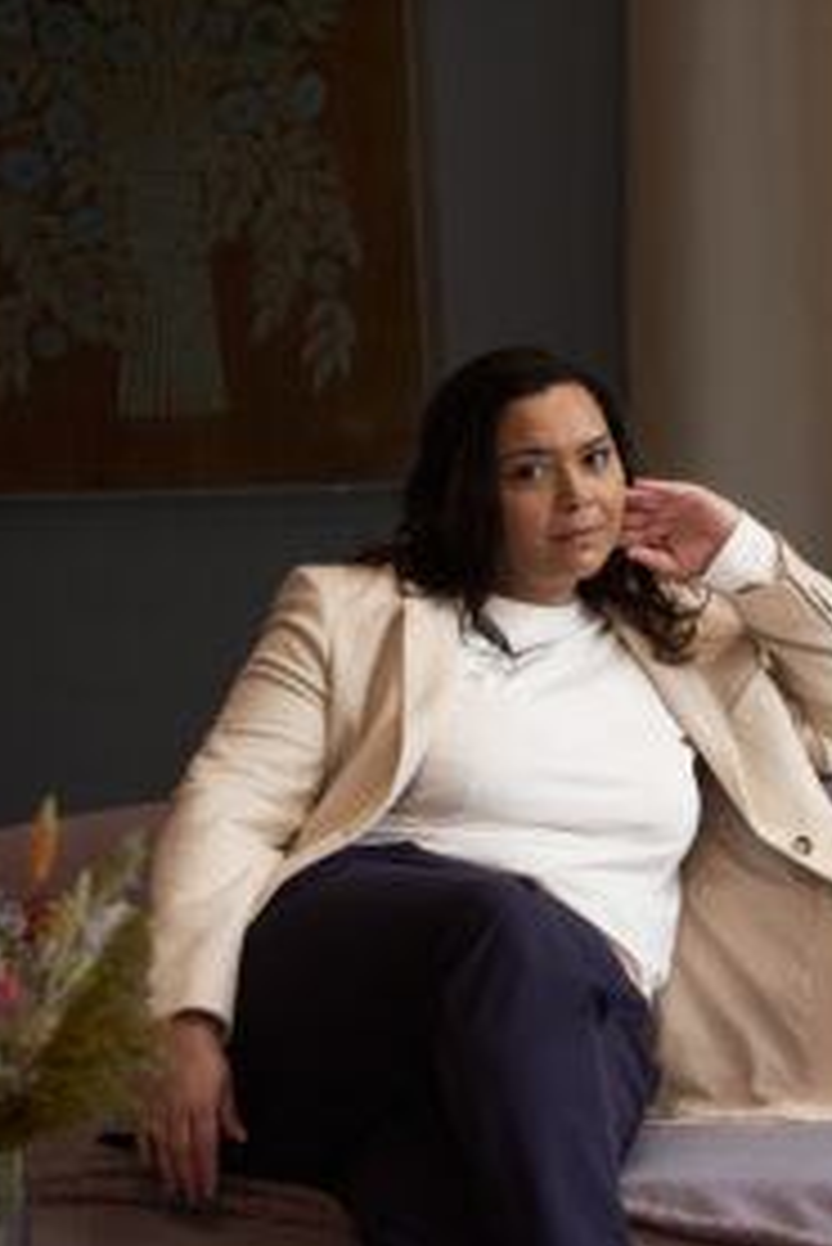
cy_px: 621
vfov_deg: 12.9
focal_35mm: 159
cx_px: 688
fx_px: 5505
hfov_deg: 8.6
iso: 400
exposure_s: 1/125
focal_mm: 105
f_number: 4
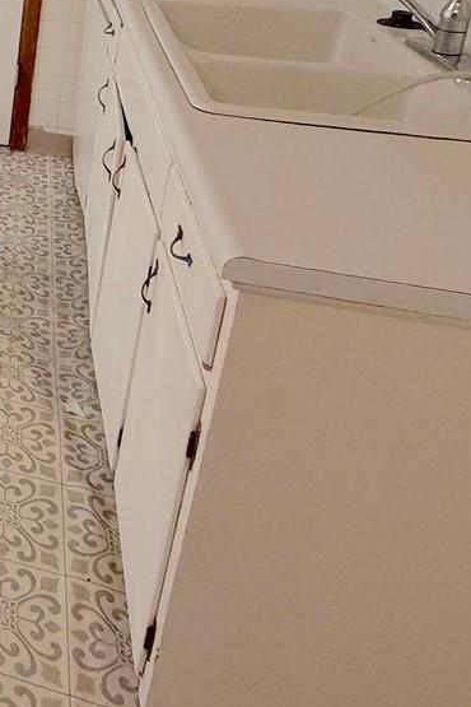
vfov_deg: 42.3
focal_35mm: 42
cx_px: -275
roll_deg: +0.7
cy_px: 62
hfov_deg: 23.7
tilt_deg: -17.8
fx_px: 824
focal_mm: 2.22
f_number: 2.2
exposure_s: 1/120
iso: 320
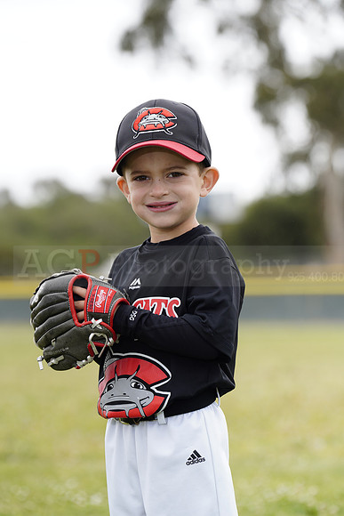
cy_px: 258
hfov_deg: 7.3
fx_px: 2693
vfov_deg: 10.9
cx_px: 172
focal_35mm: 188
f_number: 5.6
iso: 100
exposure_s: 1/250
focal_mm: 188
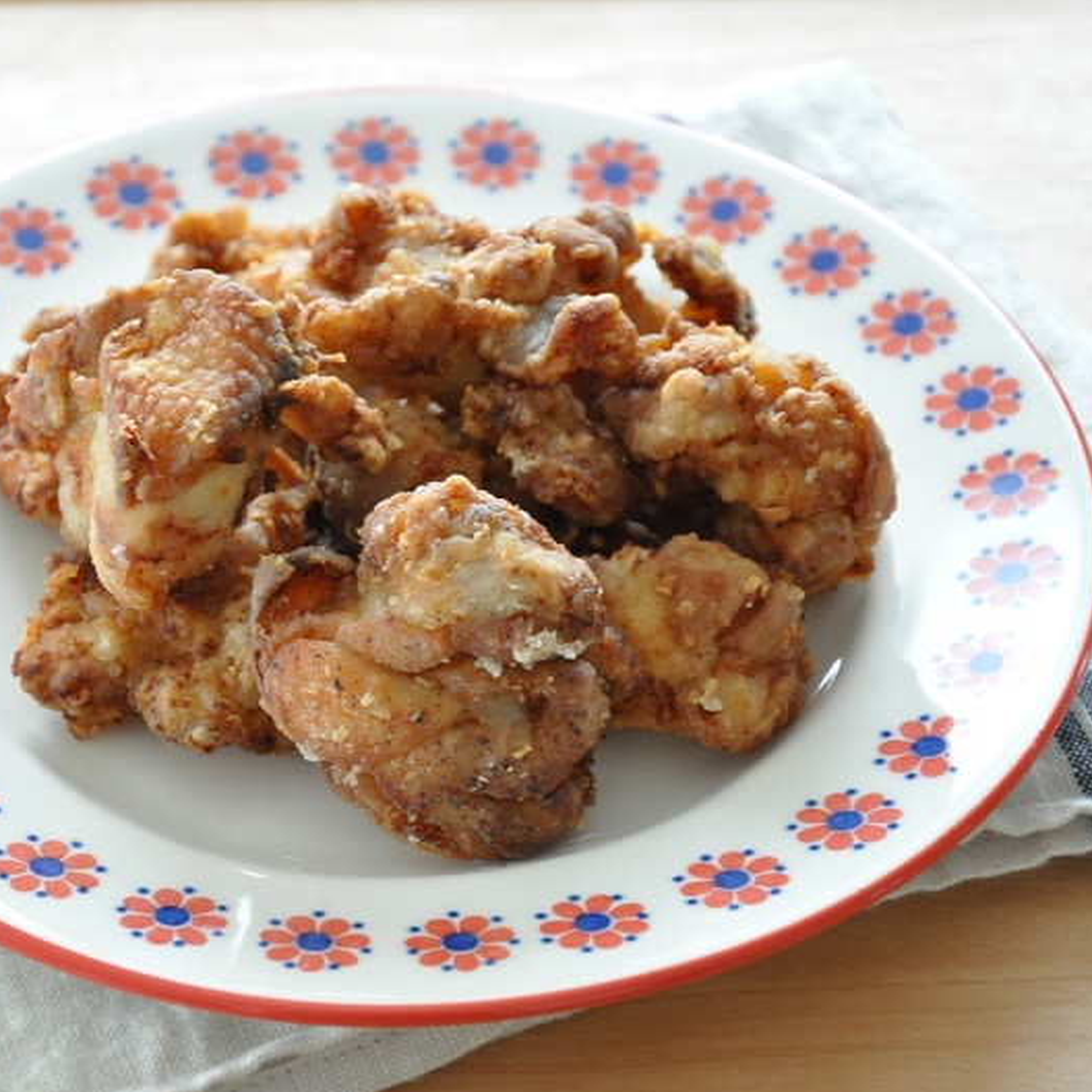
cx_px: 441
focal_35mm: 145
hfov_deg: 12.1
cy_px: 547
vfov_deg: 12.1
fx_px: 5162
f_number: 5.3
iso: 1600
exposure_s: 1/30
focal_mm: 75
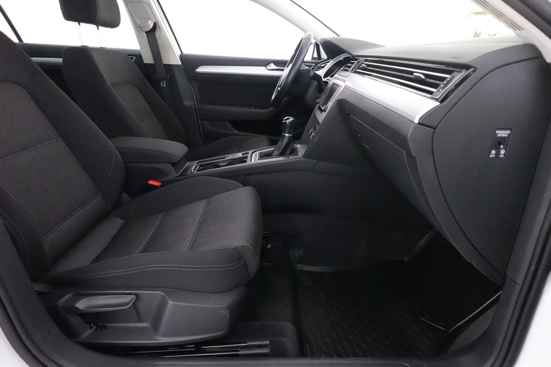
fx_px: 306
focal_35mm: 20
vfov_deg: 61.9
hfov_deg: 84.0
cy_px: 184
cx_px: 276
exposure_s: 1/80
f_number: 2
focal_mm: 7.6
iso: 3200
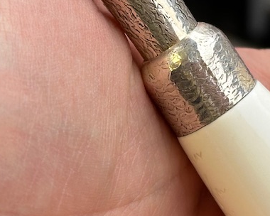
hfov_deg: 12.2
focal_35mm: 158
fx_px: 1263
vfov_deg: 9.8
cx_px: 195
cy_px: 52
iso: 80
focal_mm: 6.86
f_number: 1.78
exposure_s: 1/121
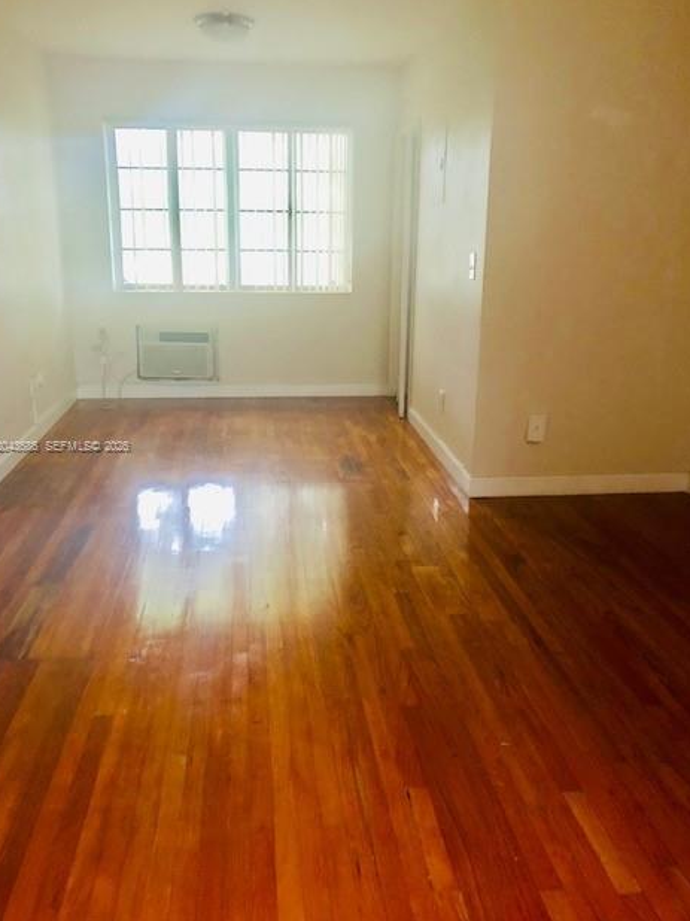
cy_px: 447
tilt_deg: -15.1
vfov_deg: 61.7
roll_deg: -0.2
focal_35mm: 29
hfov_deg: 48.2
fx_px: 771
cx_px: 338
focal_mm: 4
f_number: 1.8
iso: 100
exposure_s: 1/5
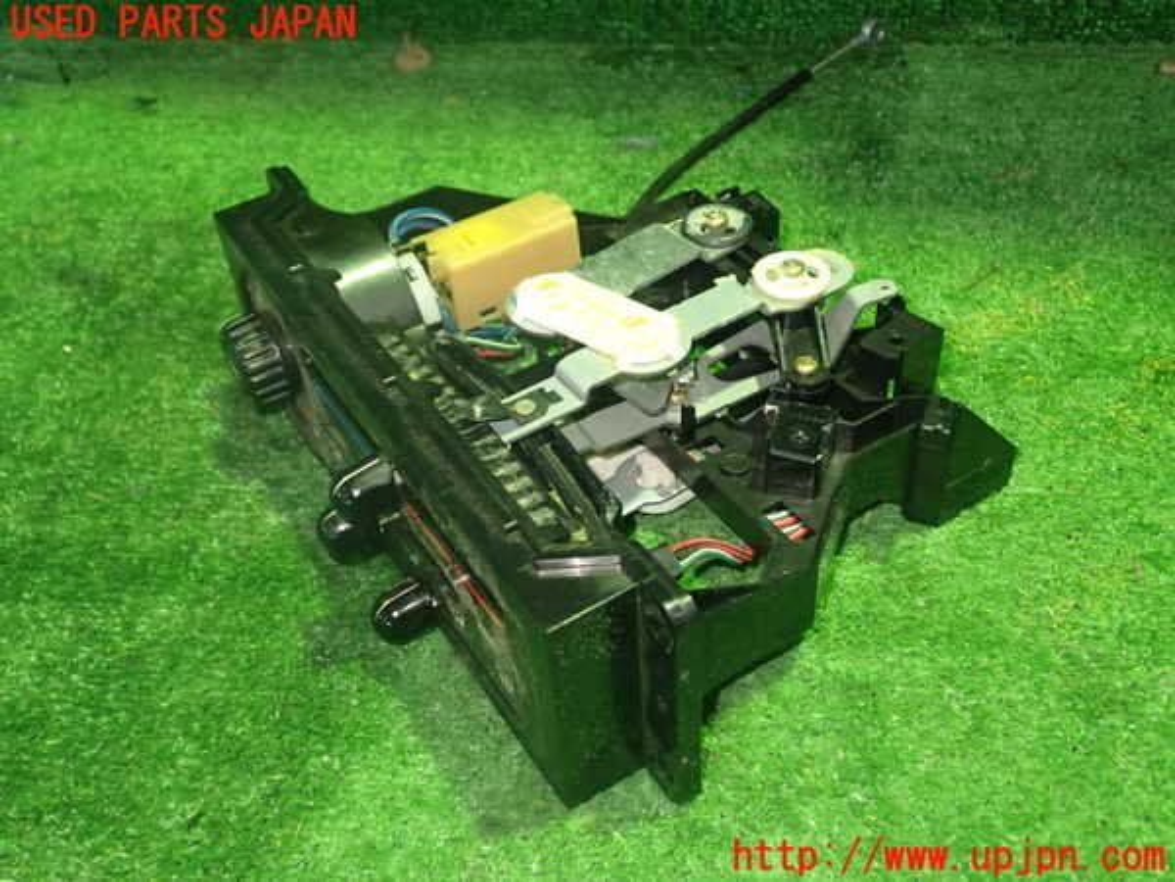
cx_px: 588
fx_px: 1222
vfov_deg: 39.7
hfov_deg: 51.4
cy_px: 441
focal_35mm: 36
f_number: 2.5
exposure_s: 1/20
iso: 800
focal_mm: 6.37
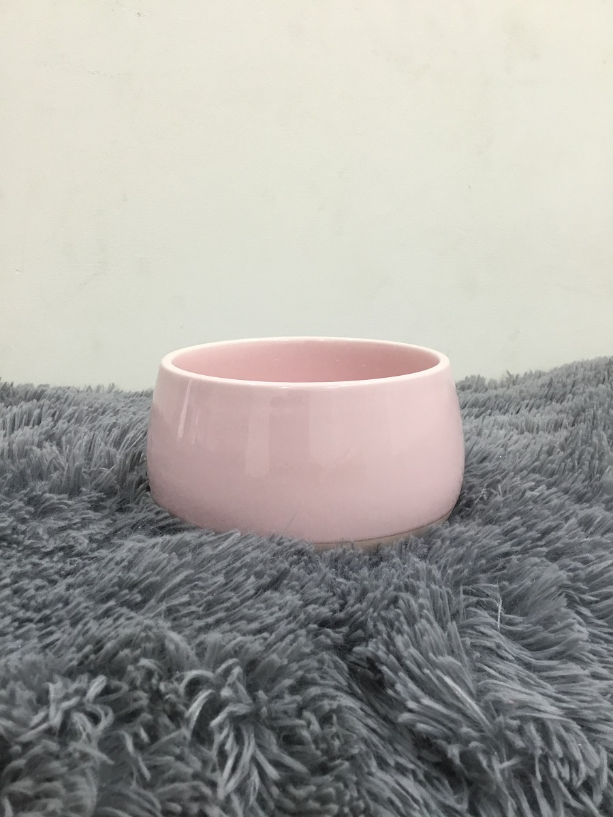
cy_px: 408
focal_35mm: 31
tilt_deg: -14.3
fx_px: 732
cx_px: 306
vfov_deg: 58.4
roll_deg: -0.3
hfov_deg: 45.4
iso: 100
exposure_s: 1/33
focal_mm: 3.3
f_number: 2.4
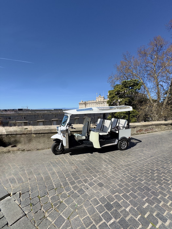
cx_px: 86
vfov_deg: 102.1
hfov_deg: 85.7
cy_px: 114
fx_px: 93
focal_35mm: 14
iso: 50
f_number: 2.2
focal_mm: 2.22
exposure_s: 1/2584
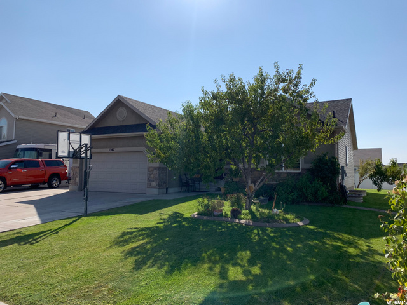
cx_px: 204
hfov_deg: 67.3
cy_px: 152
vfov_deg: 53.1
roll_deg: -1.2
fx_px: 306
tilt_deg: +4.2
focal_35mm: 26
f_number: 1.8
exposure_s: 1/3937
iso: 25
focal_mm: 4.25
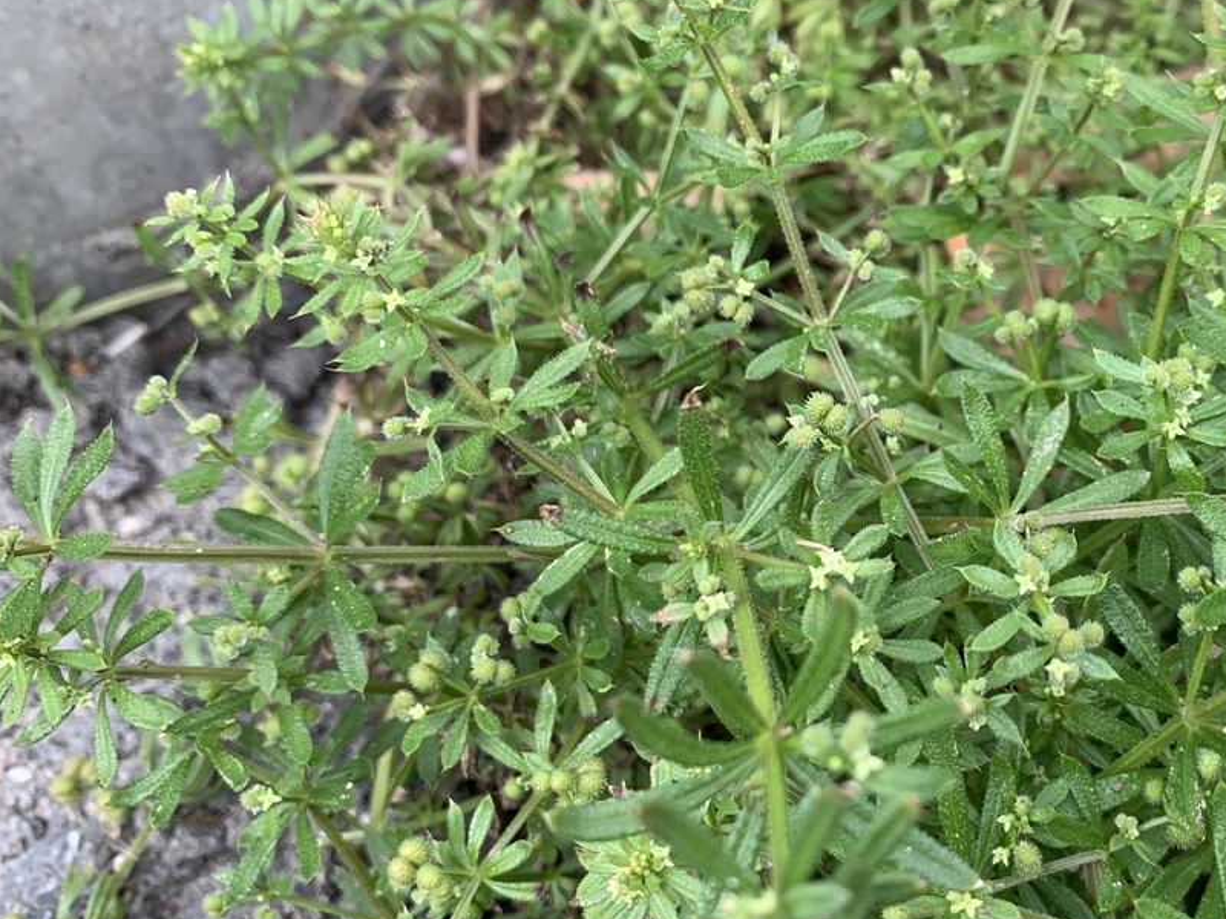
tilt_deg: -54.2
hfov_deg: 46.5
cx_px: 883
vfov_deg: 36.8
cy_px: 426
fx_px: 1381
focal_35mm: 39
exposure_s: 1/221
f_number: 1.8
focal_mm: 4.25
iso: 25
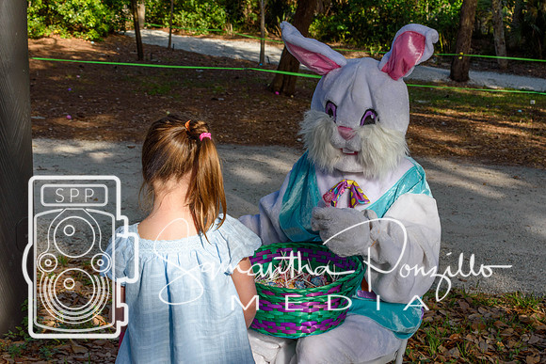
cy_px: 182
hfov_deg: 35.0
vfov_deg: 23.8
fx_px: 865
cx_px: 273
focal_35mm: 57
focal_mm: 38
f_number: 10
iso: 200
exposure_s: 1/400
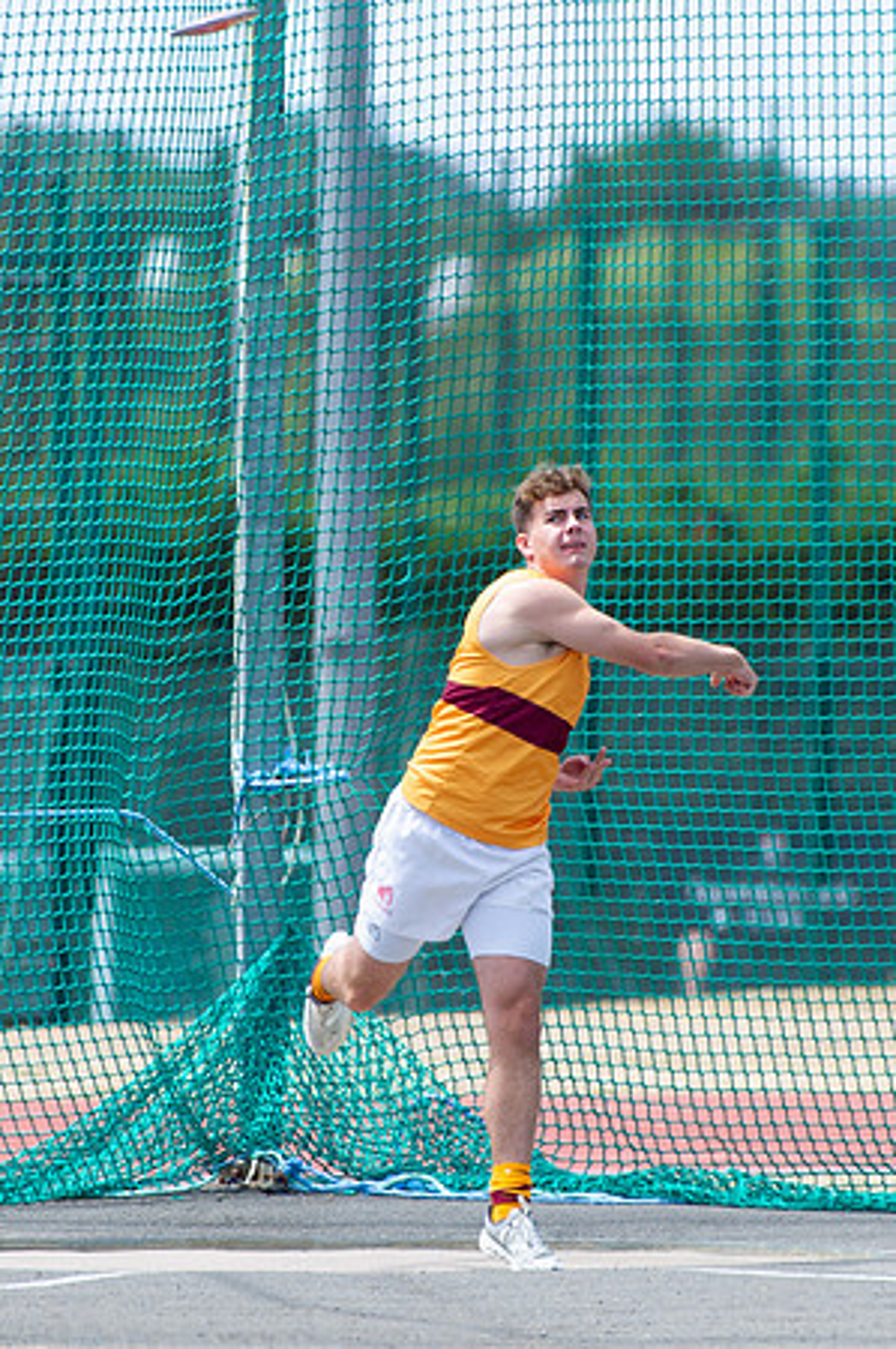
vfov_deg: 2.7
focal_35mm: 778
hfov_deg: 1.8
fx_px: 29104
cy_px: 699
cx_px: 573
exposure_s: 1/800
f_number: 5.6
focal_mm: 500
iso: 320
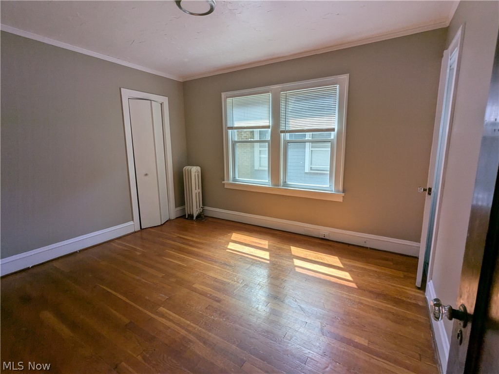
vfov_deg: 78.1
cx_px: 250
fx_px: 231
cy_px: 187
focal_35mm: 16
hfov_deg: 94.5
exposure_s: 1/505
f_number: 2.2
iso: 83
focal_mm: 2.35
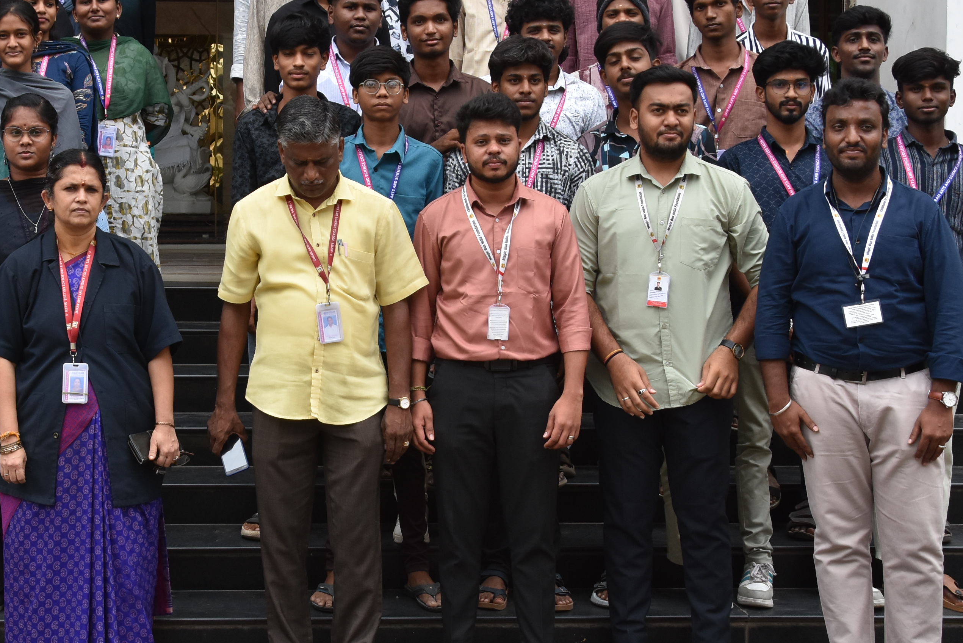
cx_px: 291
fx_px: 1846
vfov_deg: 19.7
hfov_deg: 29.0
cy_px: 198
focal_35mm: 69
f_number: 8
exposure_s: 1/500
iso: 560
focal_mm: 26
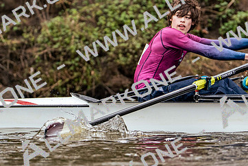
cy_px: 63
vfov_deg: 2.5
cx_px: 161
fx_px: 3764
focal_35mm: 546
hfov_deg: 3.8
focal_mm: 341
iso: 2500
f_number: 6.3
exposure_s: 1/2000
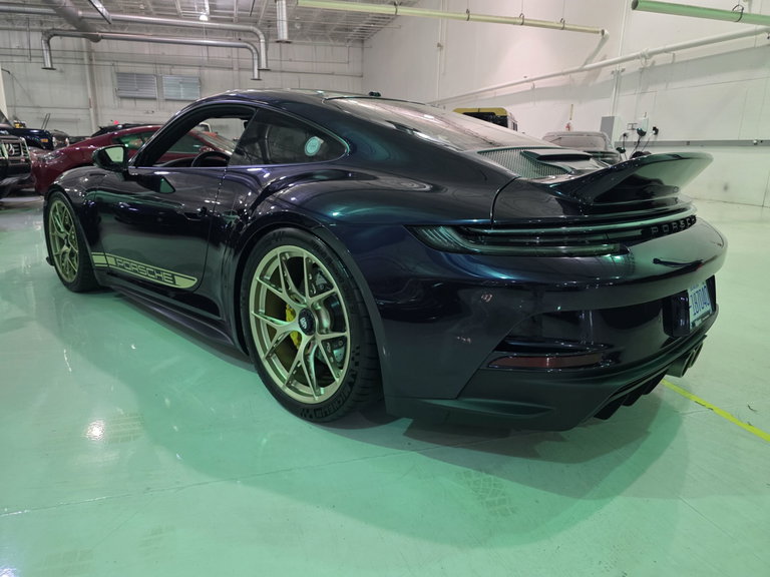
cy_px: 288
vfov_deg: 58.9
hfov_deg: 73.9
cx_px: 385
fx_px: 512
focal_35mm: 23
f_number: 1.7
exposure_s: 1/120
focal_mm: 6.3
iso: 500
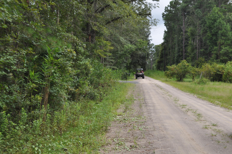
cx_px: 116
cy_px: 77
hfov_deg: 41.2
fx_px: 309
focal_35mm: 48
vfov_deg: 28.0
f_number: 7.1
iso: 400
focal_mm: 32
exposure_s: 1/200
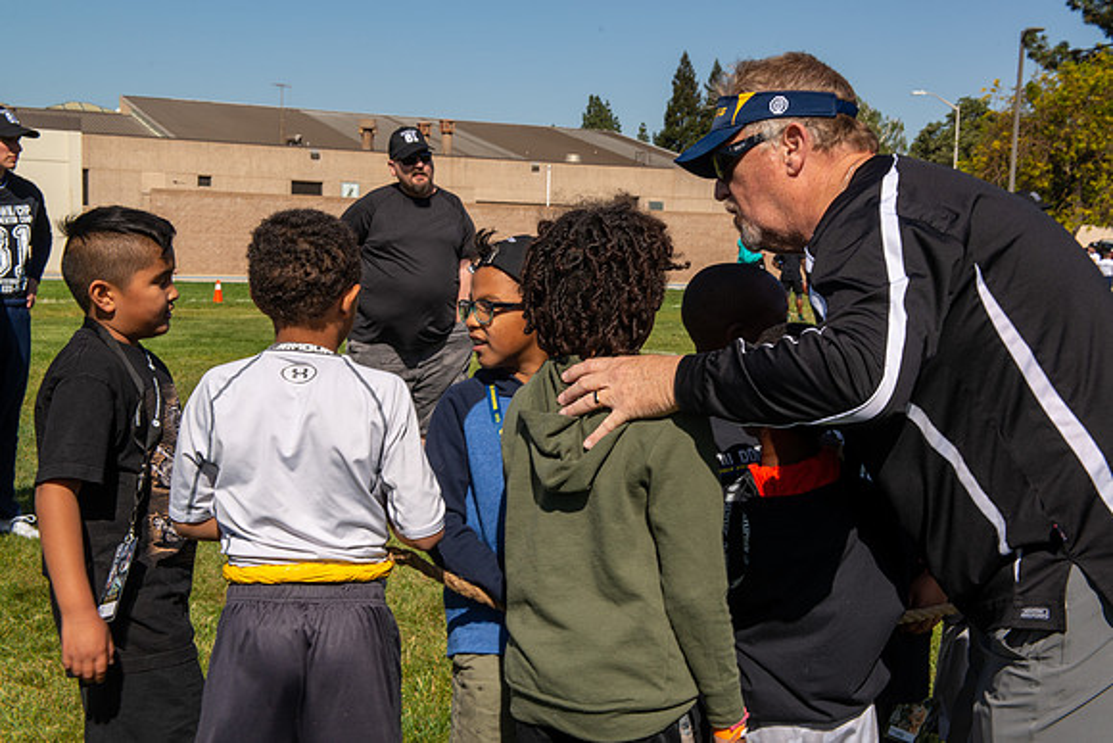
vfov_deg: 27.2
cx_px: 556
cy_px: 372
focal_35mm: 50
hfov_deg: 39.9
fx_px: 1534
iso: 100
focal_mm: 48
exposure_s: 1/125
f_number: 11
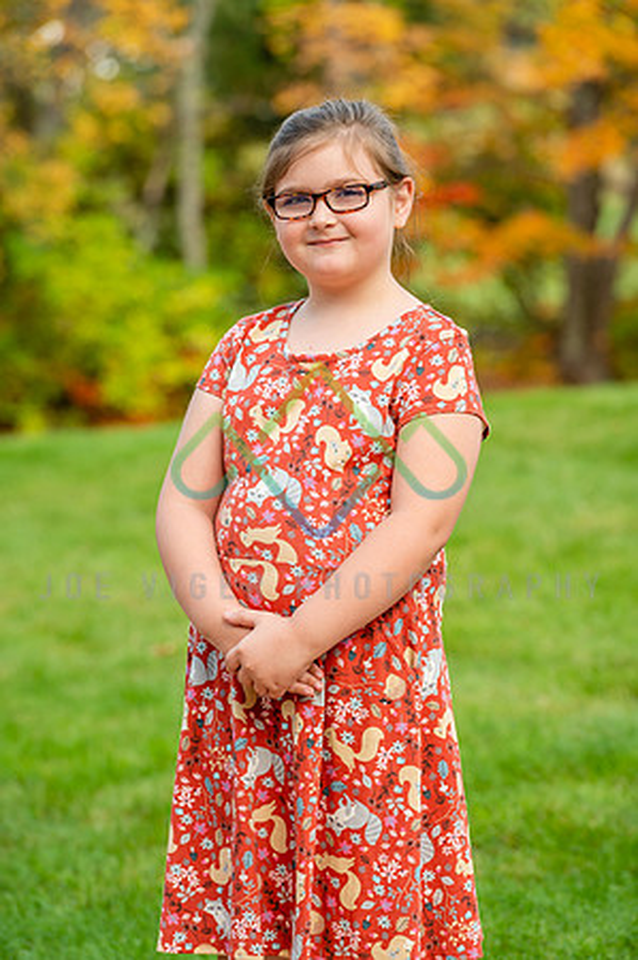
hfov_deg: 6.9
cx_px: 319
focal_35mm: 200
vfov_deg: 10.3
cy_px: 480
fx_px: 5329
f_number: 6.3
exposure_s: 1/100
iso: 100
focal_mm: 200
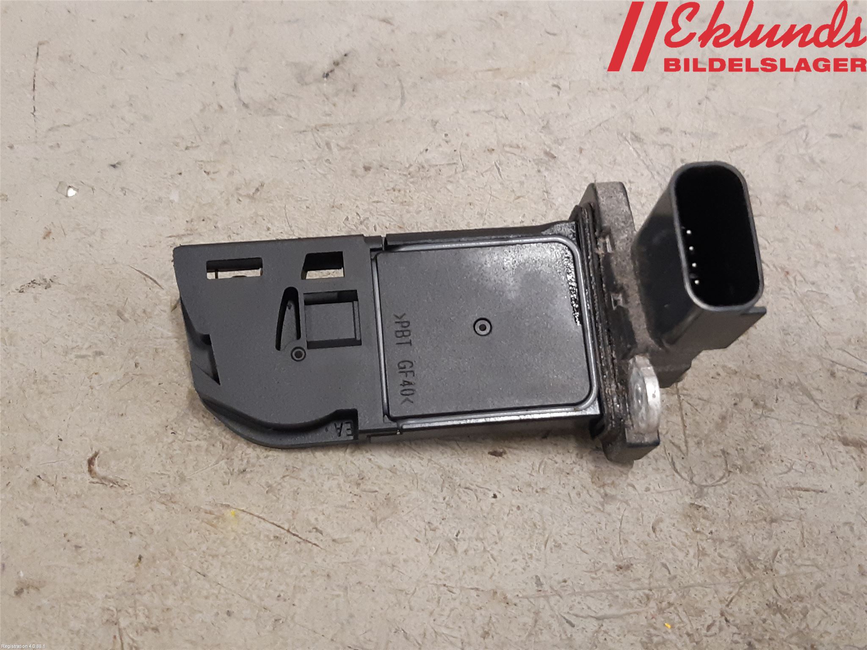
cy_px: 325
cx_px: 434
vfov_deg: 53.1
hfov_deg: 67.3
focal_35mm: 26
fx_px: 651
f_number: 1.7
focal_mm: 3.93
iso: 250
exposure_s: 1/50
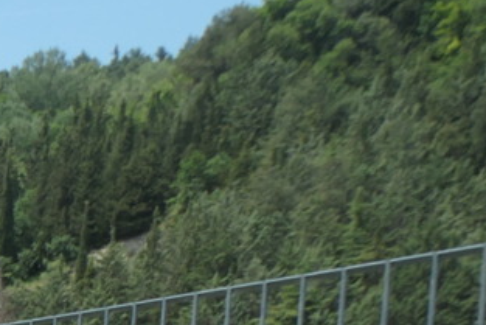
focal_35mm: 115
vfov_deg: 10.9
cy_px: 644
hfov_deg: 14.0
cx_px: -573
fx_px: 1553
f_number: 5
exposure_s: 1/800
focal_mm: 8.8
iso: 200
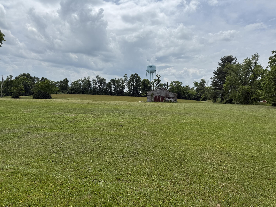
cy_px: 104
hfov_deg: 71.6
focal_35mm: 24
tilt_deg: -2.6
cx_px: 138
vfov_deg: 56.8
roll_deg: -3.8
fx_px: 191
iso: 80
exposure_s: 1/9091
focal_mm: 6.76
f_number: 1.78
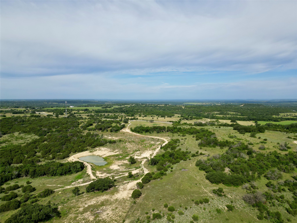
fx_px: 206
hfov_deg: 71.6
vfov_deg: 56.8
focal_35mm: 24
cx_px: 148
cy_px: 112
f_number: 1.7
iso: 110
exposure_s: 1/4000
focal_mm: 6.72
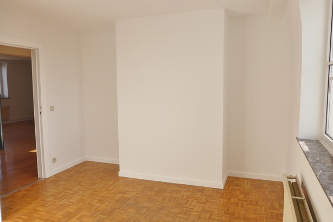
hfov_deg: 69.4
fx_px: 241
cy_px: 108
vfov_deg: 49.6
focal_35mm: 26
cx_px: 171
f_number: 3.3
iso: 100
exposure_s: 1/250
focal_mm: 4.3
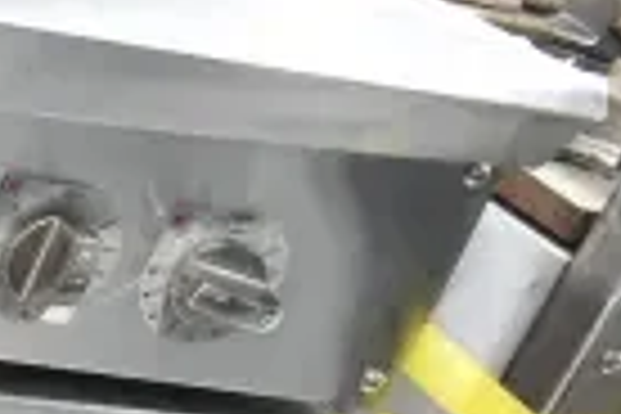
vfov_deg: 11.5
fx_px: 2053
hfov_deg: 13.8
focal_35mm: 119
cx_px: -720
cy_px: 250
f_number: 3.5
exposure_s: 1/40
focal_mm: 18
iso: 1600
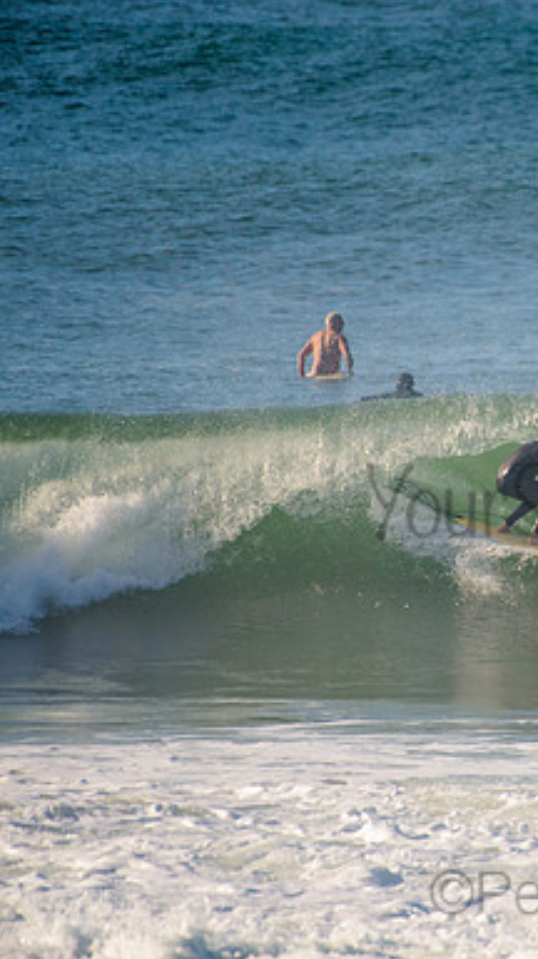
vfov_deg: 2.7
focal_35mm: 790
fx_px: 20075
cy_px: 480
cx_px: 623
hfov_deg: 1.5
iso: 160
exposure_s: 1/1600
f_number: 5.6
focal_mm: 500
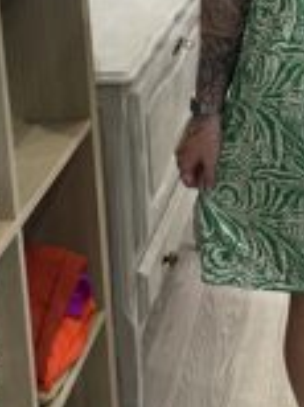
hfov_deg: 21.1
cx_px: 357
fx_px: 763
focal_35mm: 65
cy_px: -45
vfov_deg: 27.3
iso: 80
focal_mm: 5.1
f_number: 1.6
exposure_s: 1/50
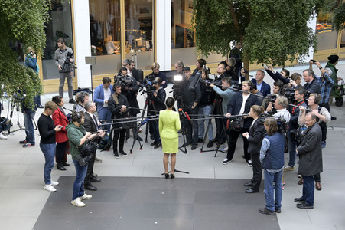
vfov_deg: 21.9
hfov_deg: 32.4
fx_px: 594
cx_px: 172
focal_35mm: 62
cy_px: 115
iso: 5000
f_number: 5
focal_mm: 62
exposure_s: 1/320
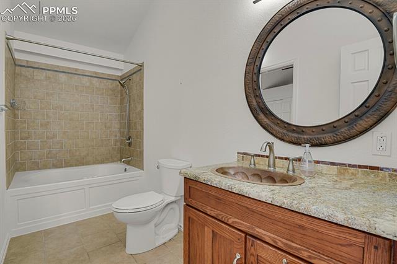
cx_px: 198
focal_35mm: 17
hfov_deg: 93.3
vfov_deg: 70.4
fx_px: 187
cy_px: 132
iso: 250
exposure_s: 2.5
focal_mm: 17
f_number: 8
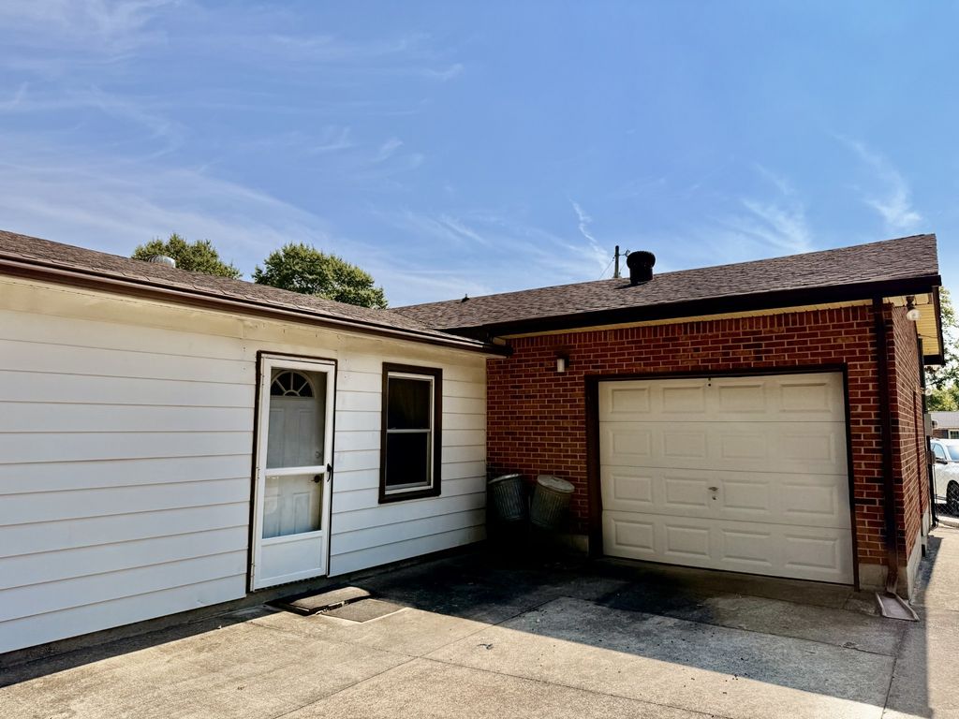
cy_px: 360
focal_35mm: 24
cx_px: 480
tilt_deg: +6.1
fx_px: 665
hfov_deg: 71.6
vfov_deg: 56.8
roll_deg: -0.5
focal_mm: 6.76
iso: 80
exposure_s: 1/10309
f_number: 1.78
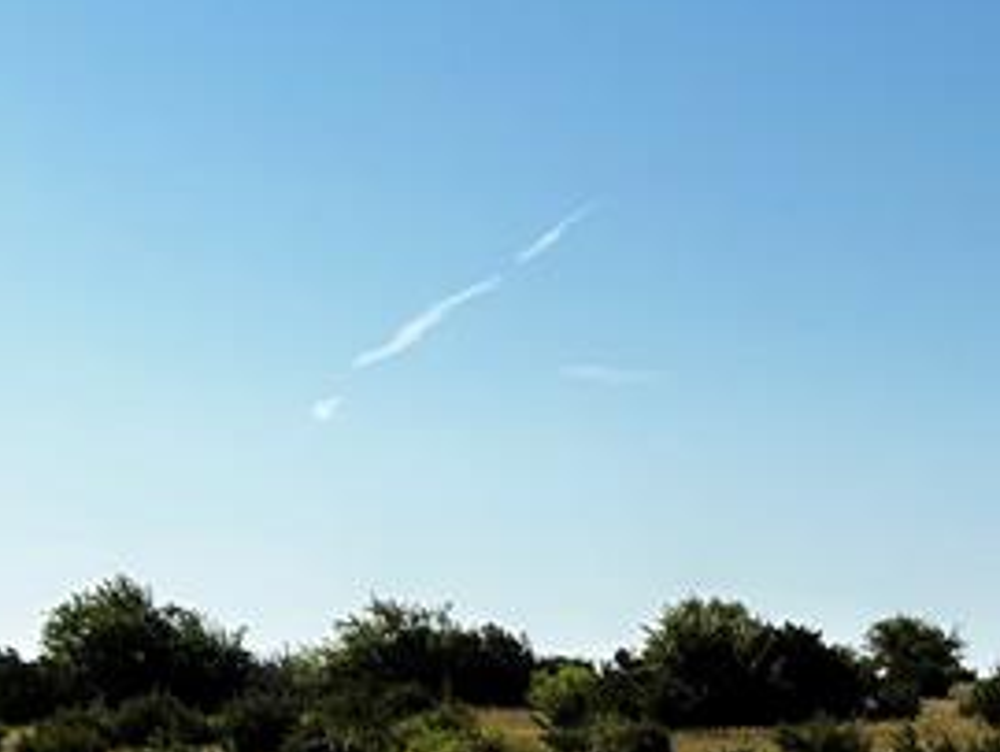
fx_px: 2631
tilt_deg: -3.0
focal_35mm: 91
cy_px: 845
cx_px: 1685
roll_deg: -0.3
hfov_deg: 18.0
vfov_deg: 15.8
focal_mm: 6.86
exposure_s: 1/3597
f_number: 1.78
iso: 80
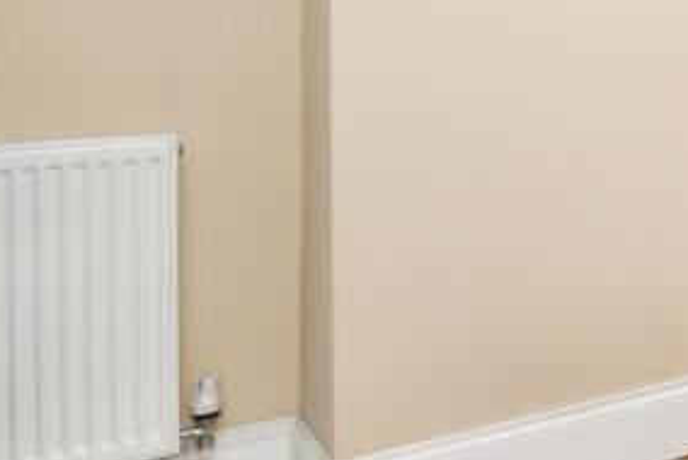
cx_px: 1168
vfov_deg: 24.4
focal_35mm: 54
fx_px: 1033
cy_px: 47
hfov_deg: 23.6
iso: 400
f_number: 8
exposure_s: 1/60
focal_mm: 10
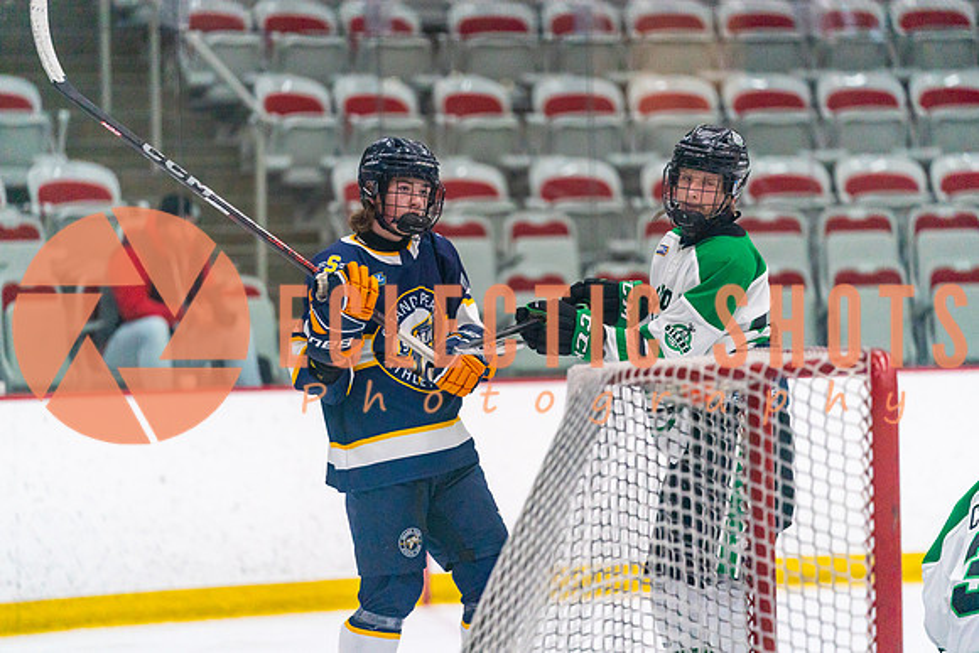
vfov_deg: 6.9
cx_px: 490
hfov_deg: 10.3
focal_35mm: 200
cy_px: 326
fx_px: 5440
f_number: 2.8
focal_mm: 200
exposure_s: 1/1600
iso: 4000
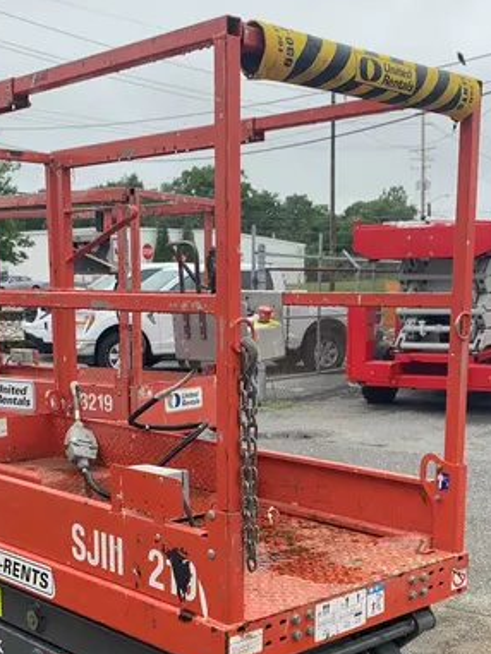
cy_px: 476
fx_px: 945
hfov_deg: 29.1
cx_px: 230
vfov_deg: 37.4
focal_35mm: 50
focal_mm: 4.25
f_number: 1.8
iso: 25
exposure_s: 1/141
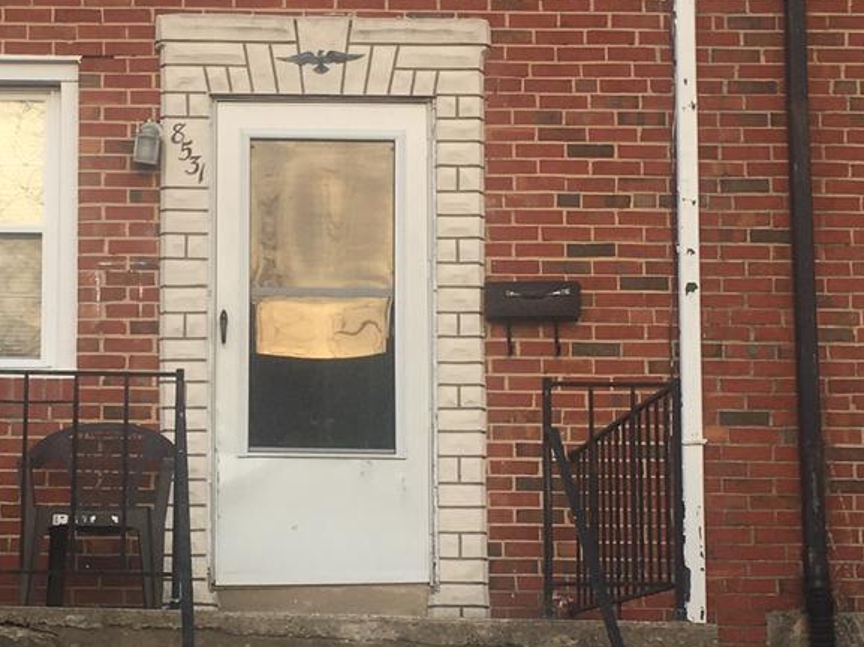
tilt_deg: +7.2
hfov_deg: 18.9
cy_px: 316
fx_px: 2569
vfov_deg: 14.4
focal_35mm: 103
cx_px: 190
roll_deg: -0.5
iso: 25
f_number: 2.2
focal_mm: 4.15
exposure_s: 1/181
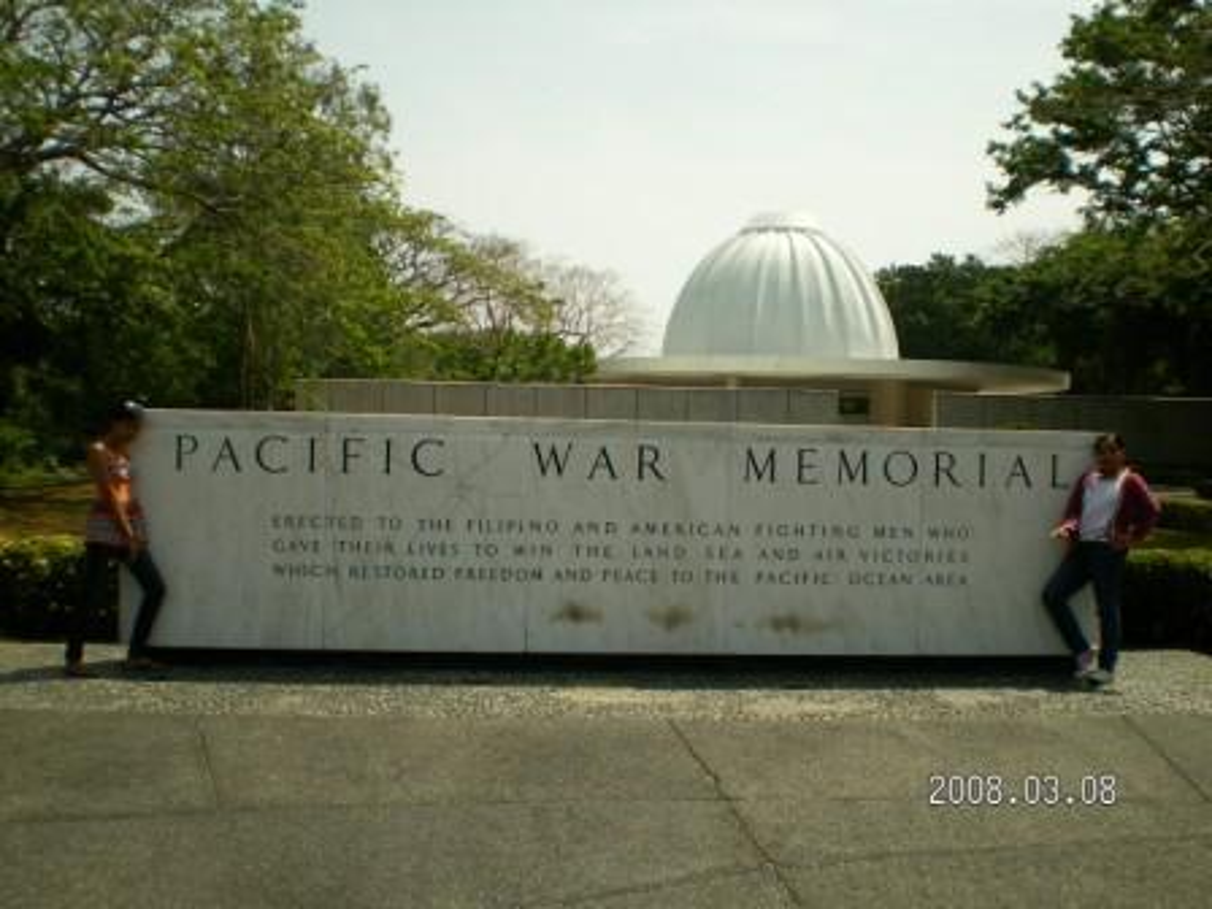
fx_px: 1330
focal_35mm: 38
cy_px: 454
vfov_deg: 37.7
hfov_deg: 49.0
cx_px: 606
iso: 50
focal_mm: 6.3
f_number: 4.6
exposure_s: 1/543
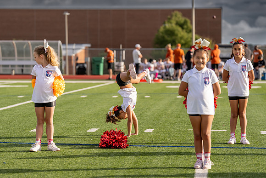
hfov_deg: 15.0
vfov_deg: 10.0
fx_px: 1012
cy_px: 81
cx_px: 122
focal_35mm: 137
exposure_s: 1/3200
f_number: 2.8
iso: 250
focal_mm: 118
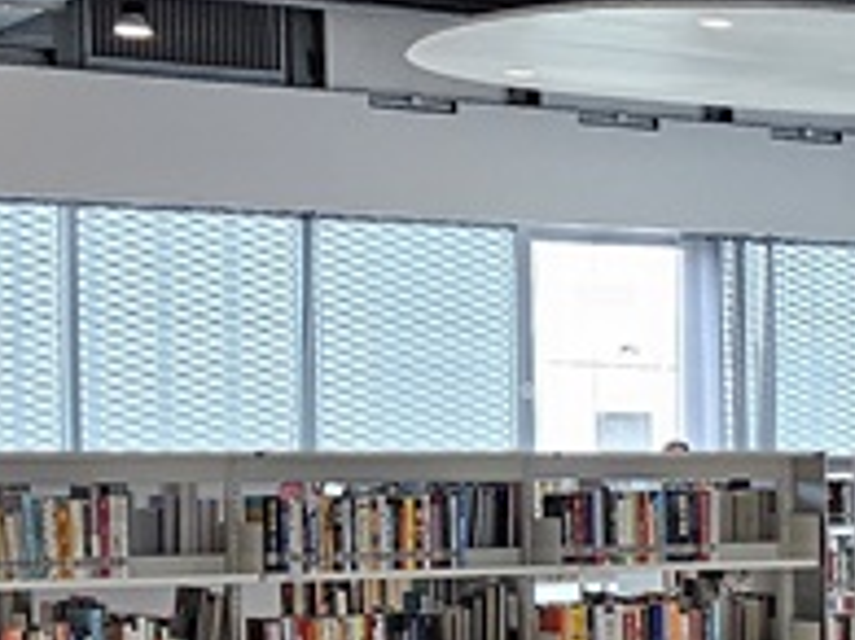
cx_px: 1627
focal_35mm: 118
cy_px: 478
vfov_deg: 12.5
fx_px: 2913
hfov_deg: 14.3
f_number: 1.8
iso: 400
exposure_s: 1/120
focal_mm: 5.4
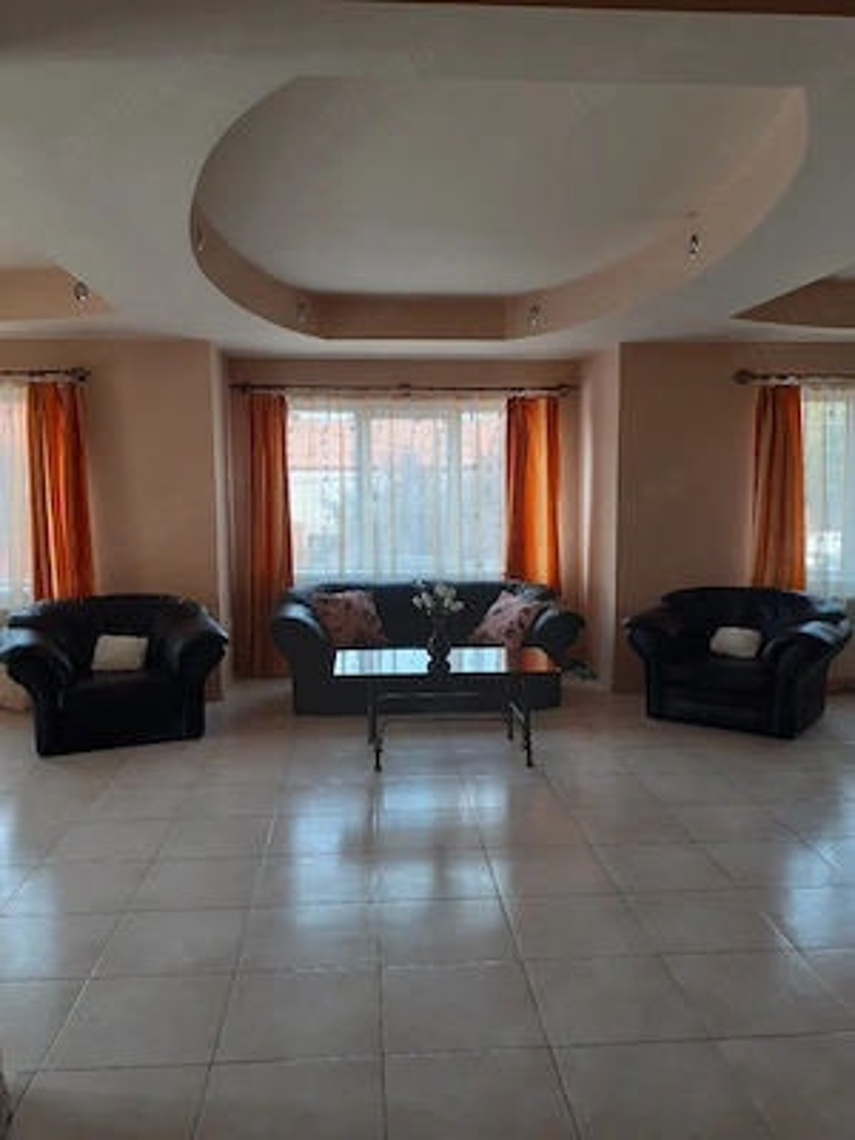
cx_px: 428
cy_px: 570
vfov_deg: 65.3
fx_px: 889
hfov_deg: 51.4
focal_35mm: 27
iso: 50
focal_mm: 3.6
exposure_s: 1/100
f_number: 1.9
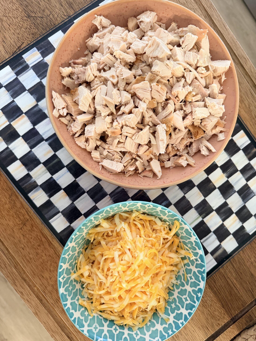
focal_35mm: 24
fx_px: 237
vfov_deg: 71.6
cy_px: 170
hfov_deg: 56.8
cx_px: 128
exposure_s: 1/60
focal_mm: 6.76
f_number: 1.78
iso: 400
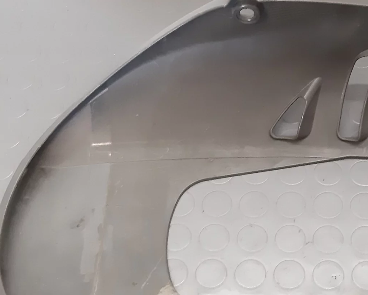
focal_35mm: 66
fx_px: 719
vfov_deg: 23.1
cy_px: 158
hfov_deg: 28.1
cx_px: 298
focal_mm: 3.93
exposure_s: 1/33
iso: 400
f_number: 1.7
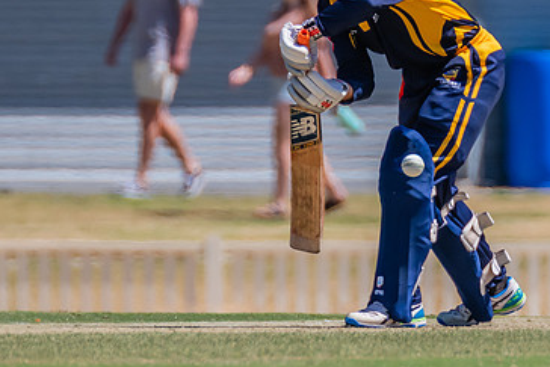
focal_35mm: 1787
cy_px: -134
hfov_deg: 1.2
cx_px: 550
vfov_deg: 0.8
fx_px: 27311
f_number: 6.3
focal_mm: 600
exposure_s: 1/2000
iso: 640
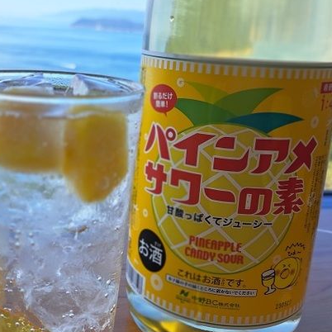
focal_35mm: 43
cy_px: 155
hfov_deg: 38.8
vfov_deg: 39.2
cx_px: 114
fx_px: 467
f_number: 1.8
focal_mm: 5.23
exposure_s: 1/243
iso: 50
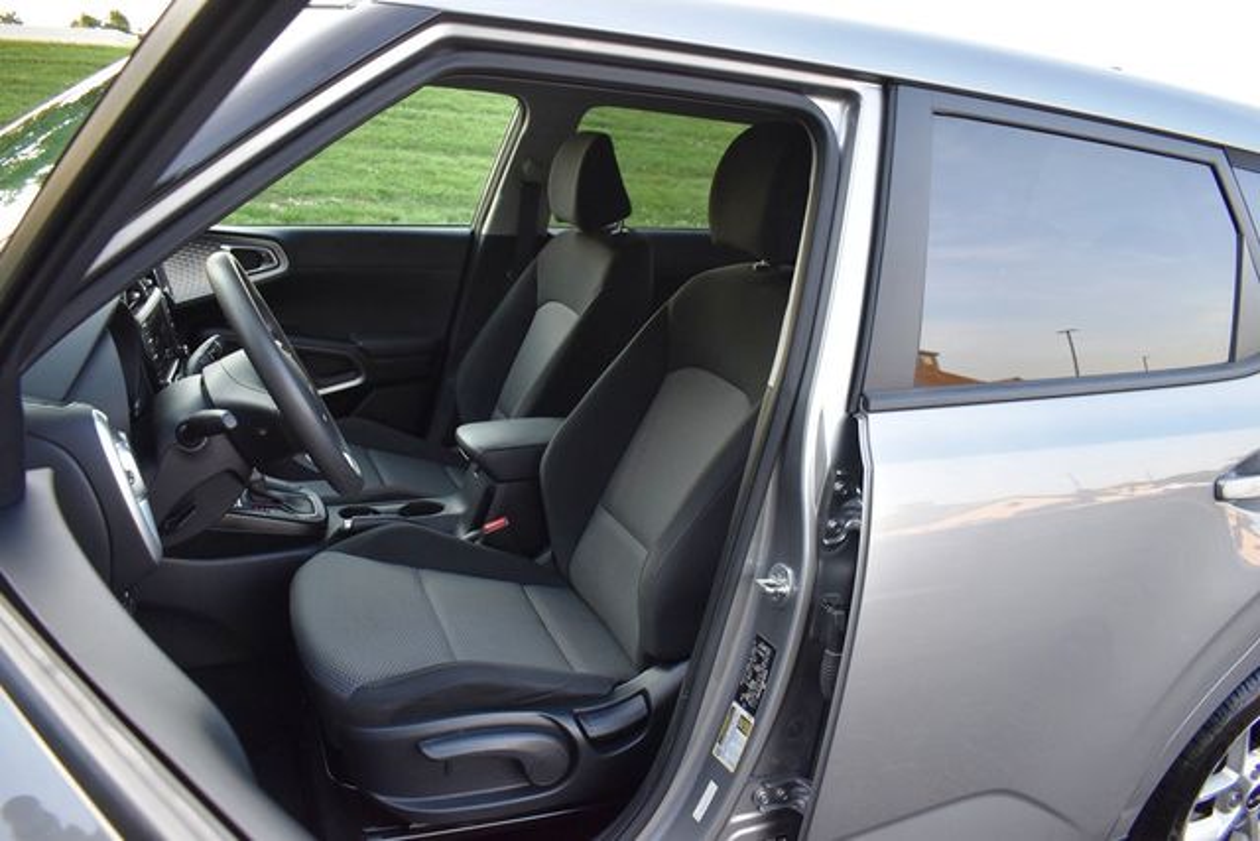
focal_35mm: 27
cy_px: 420
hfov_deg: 67.4
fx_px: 945
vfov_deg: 48.0
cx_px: 630
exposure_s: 1/250
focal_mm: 18
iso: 640
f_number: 3.5
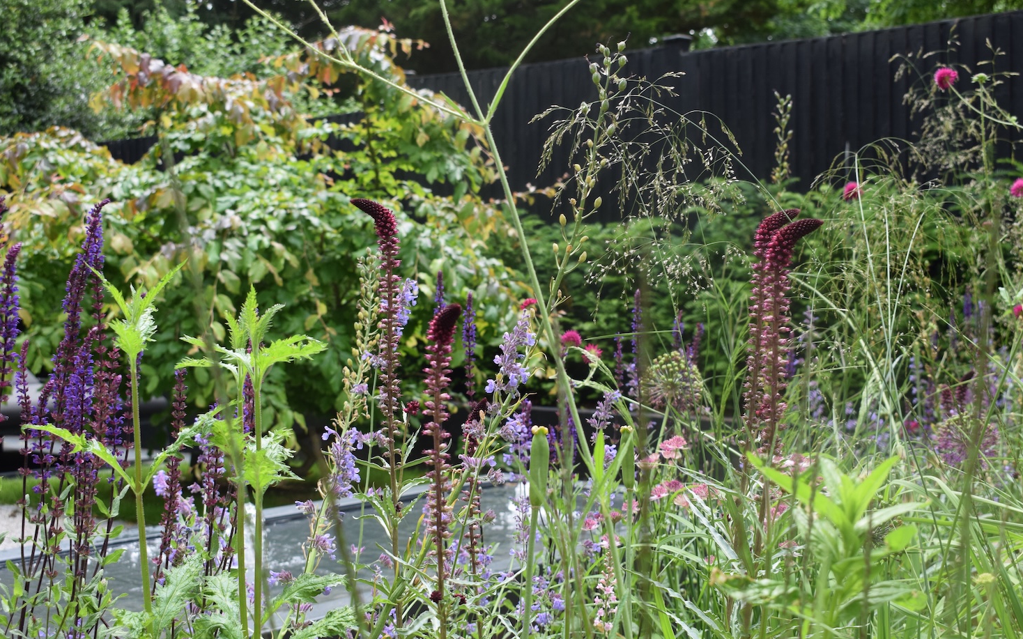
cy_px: 344
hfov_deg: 40.3
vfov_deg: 25.8
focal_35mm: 50
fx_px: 1394
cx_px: 502
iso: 400
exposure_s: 1/200
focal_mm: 32
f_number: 7.1
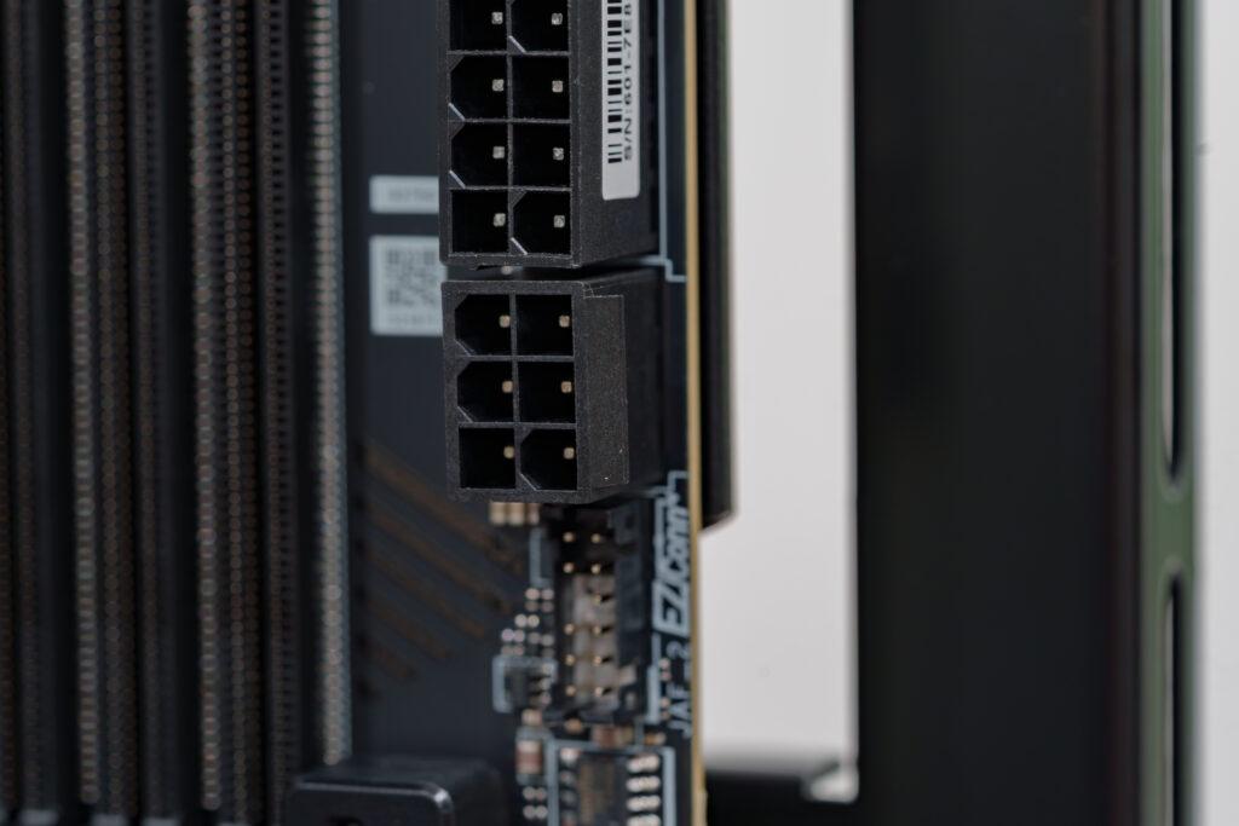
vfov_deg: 14.6
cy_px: 413
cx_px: 620
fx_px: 3221
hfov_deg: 21.8
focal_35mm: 94
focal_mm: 90
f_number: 6.3
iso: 400
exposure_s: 1/2
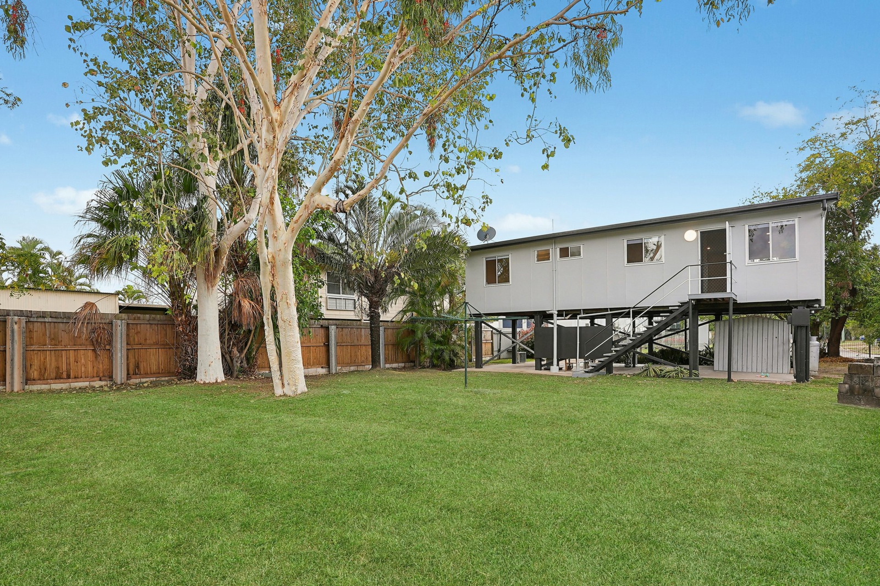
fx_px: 415
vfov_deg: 70.4
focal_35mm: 17
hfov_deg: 93.3
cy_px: 293
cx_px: 440
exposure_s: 1/40
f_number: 11
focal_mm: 17
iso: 200
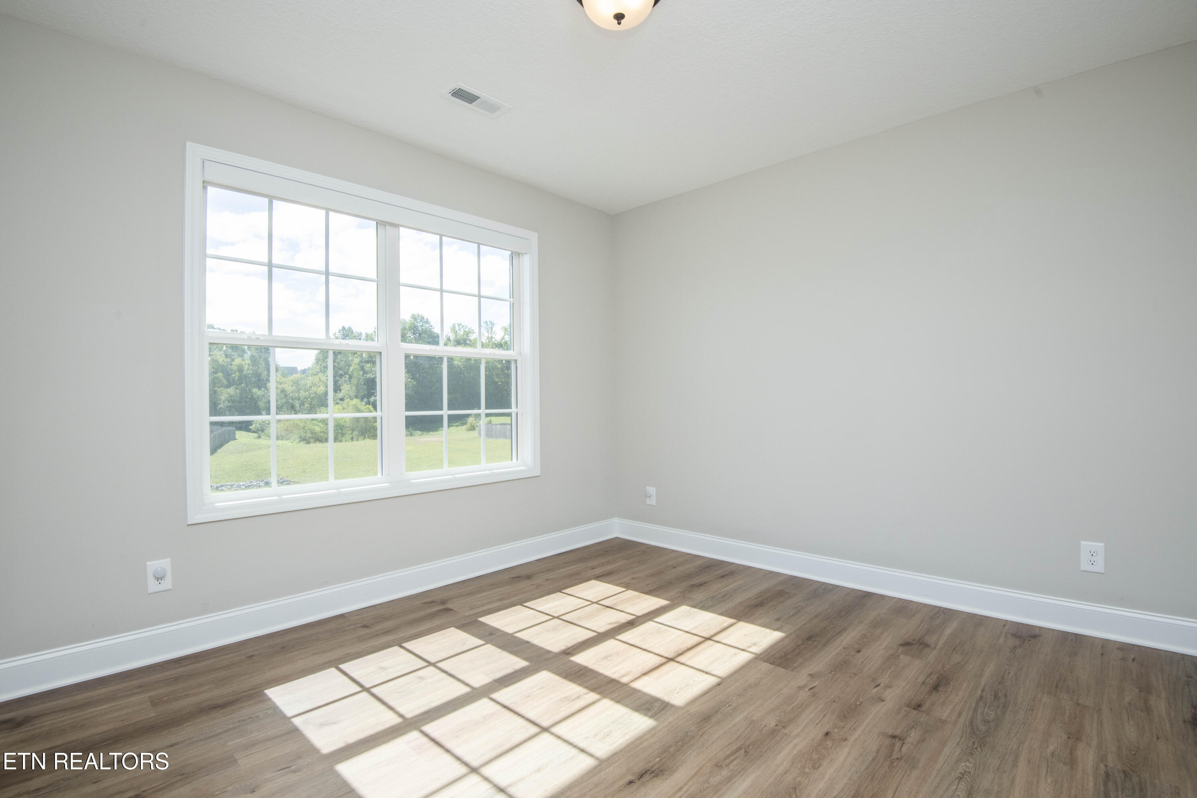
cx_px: 598
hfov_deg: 96.7
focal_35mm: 16
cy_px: 399
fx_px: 532
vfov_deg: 73.7
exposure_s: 1/250
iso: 500
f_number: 10
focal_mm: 16
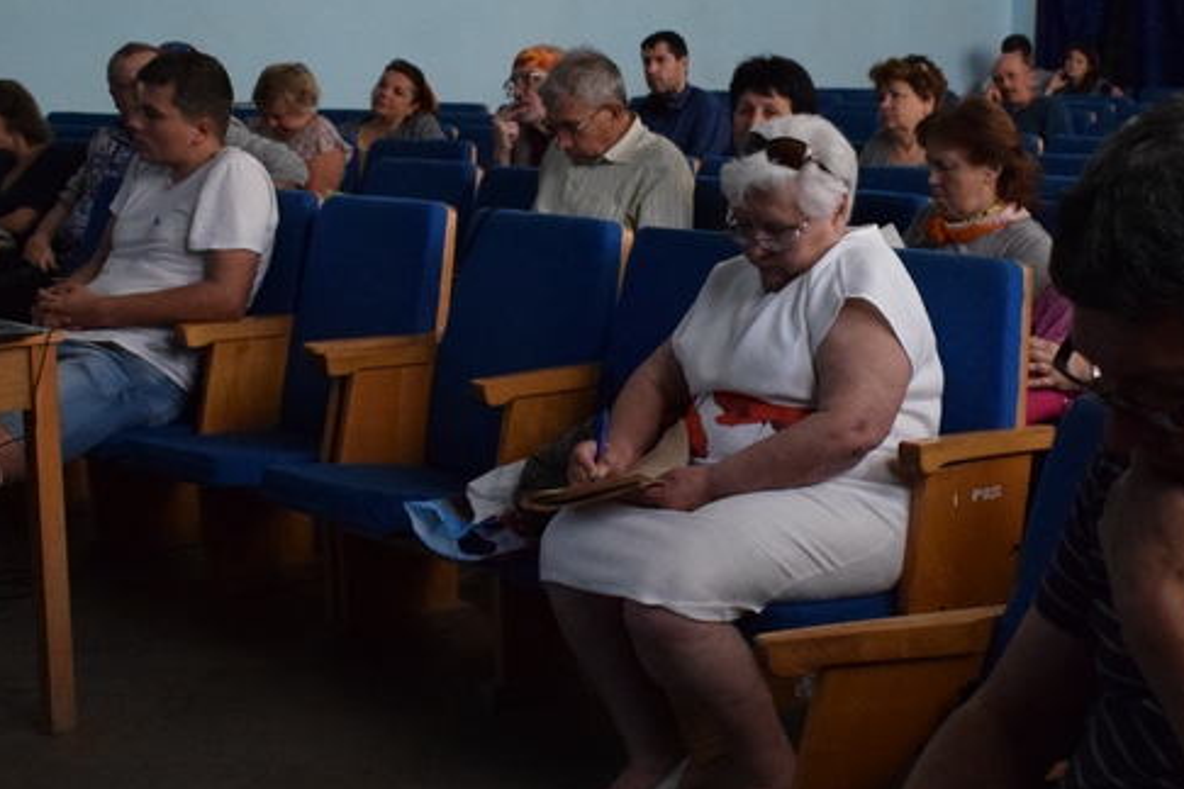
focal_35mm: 64
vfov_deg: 21.2
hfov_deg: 31.0
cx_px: 850
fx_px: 2105
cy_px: 365
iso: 3200
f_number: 4
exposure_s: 1/200
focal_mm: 18
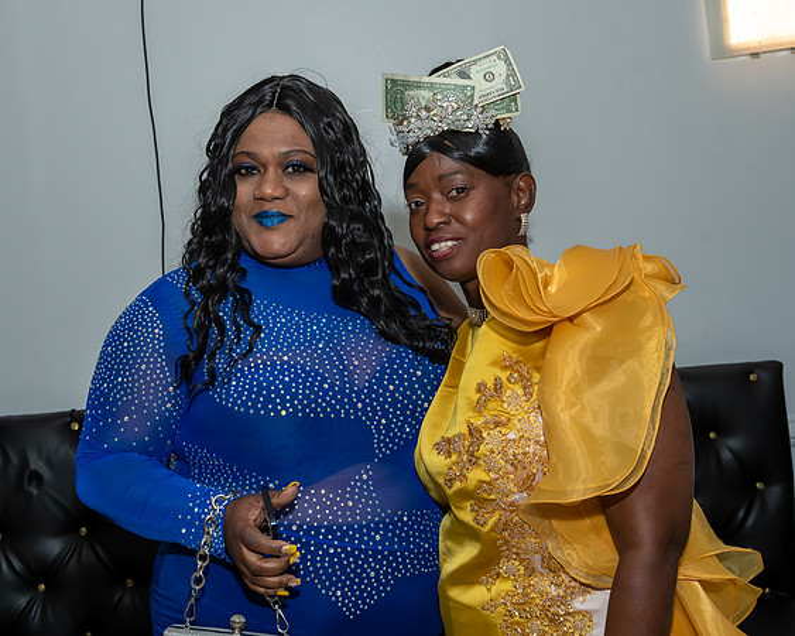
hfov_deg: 33.7
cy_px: 299
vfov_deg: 27.3
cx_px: 313
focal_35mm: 56
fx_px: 1306
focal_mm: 31
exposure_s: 1/250
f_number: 6.3
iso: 500
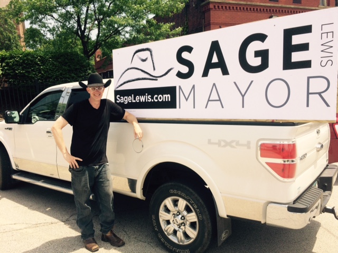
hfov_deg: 61.7
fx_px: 283
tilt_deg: -12.6
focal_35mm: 29
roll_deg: +4.0
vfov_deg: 48.2
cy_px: 126
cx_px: 169
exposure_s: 1/1709
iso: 32
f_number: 2.2
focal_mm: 4.15
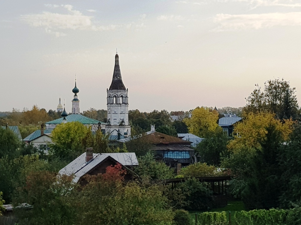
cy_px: 112
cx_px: 150
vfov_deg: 53.1
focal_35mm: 26
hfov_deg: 67.3
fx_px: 226
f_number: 1.7
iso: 40
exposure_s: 1/2136
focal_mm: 4.2
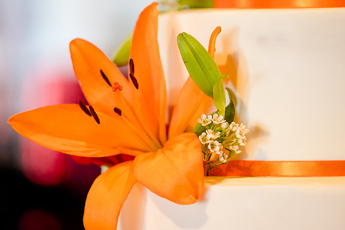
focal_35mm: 158
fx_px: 1512
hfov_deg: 13.0
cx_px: 172
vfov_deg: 8.7
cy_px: 115
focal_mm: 105
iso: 800
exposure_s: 1/125
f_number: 3
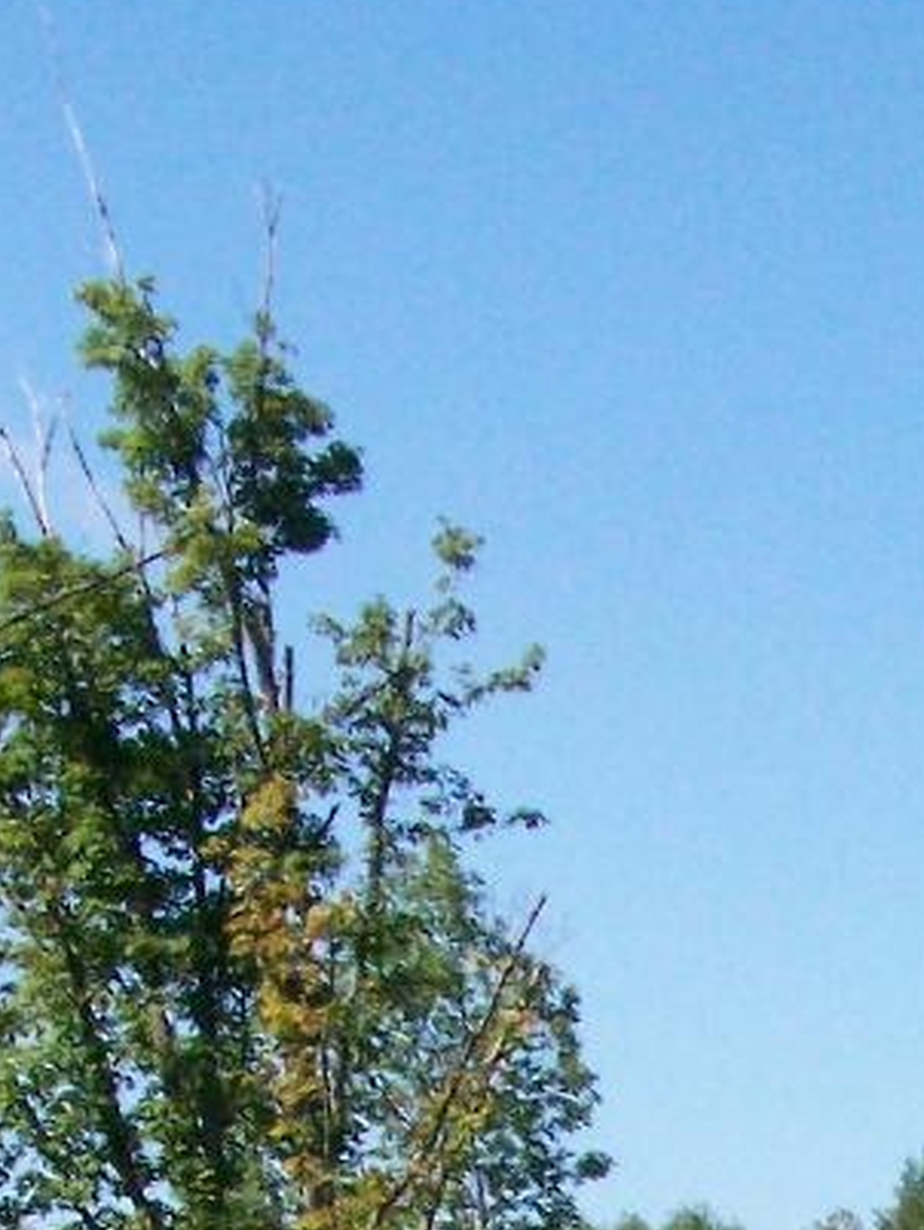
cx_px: 1212
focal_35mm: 129
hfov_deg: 11.2
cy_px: 1899
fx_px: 4586
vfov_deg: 14.2
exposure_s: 1/1600
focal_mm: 6.3
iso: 400
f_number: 5.6
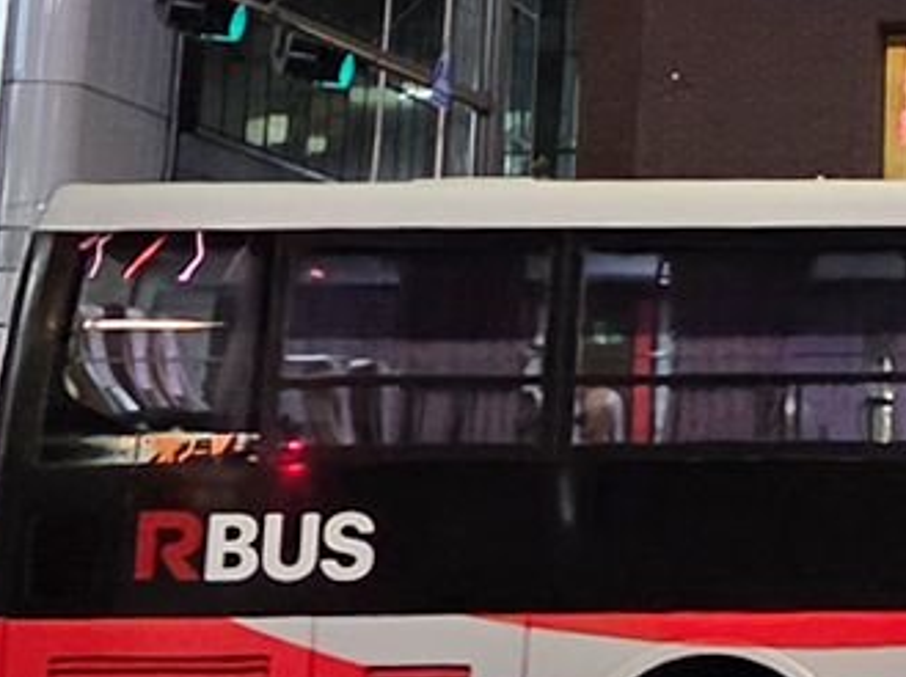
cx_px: 1258
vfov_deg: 9.9
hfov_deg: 13.5
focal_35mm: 140
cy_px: -630
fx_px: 3660
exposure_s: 1/120
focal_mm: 5.4
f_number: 1.8
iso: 250
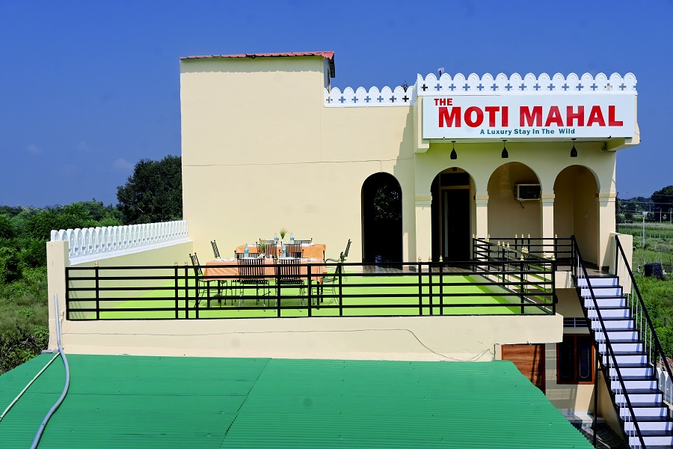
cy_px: 224
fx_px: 771
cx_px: 336
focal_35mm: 41
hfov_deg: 47.2
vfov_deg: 32.4
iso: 100
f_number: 9
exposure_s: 1/640
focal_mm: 27.5
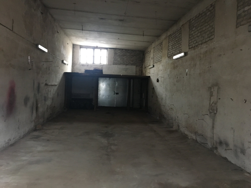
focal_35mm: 29
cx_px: 126
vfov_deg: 48.2
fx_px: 210
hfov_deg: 61.7
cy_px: 94
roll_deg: -1.9
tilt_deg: +0.1
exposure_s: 1/17
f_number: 2.2
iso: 400
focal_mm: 4.15
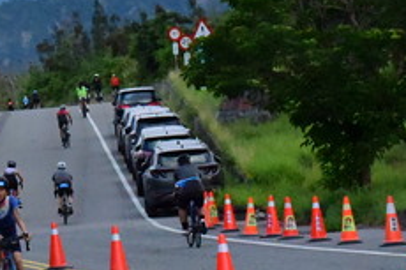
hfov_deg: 6.2
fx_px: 3753
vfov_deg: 4.1
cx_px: 12
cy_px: 197
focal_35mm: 333
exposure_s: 1/3200
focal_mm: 98
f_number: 14
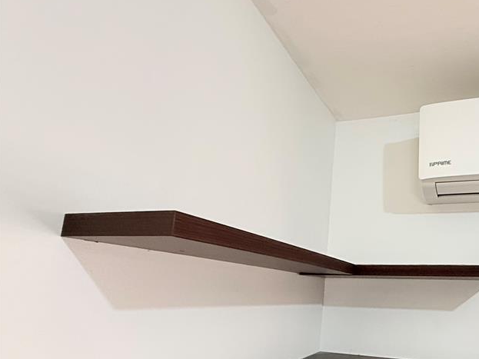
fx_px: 318
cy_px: 249
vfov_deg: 57.1
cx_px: 389
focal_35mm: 23
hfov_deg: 66.5
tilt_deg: +9.3
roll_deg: -2.2
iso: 500
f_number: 2.2
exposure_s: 1/60
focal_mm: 2.22
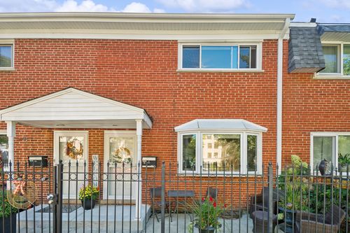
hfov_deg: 100.4
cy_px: 116
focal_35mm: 15
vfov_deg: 77.3
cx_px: 175
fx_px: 146
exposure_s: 1/15
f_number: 11
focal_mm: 10
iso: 100
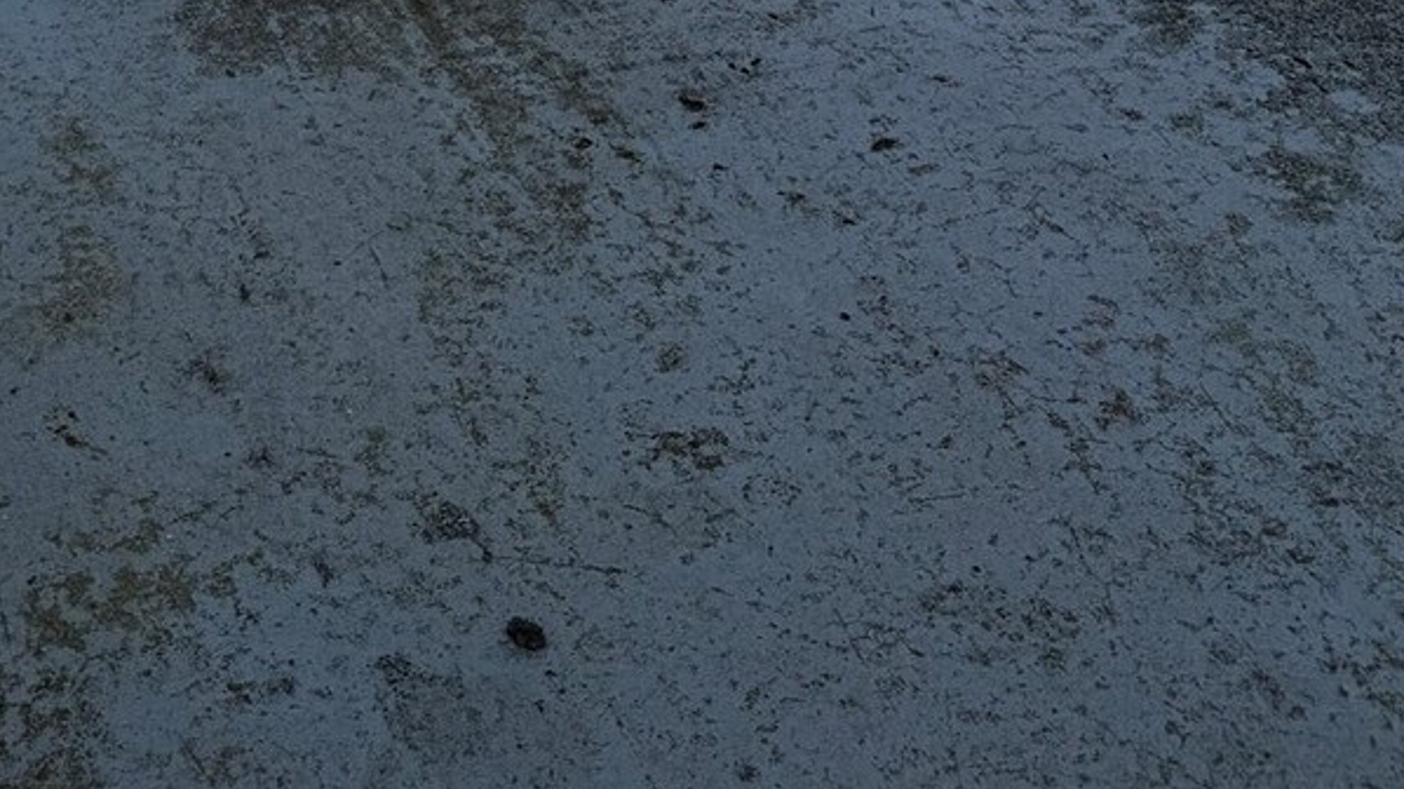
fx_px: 2345
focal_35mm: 63
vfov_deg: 16.0
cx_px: 209
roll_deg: +0.5
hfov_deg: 32.1
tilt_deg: -15.8
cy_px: -655
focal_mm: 6.76
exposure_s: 1/6173
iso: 80
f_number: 1.78
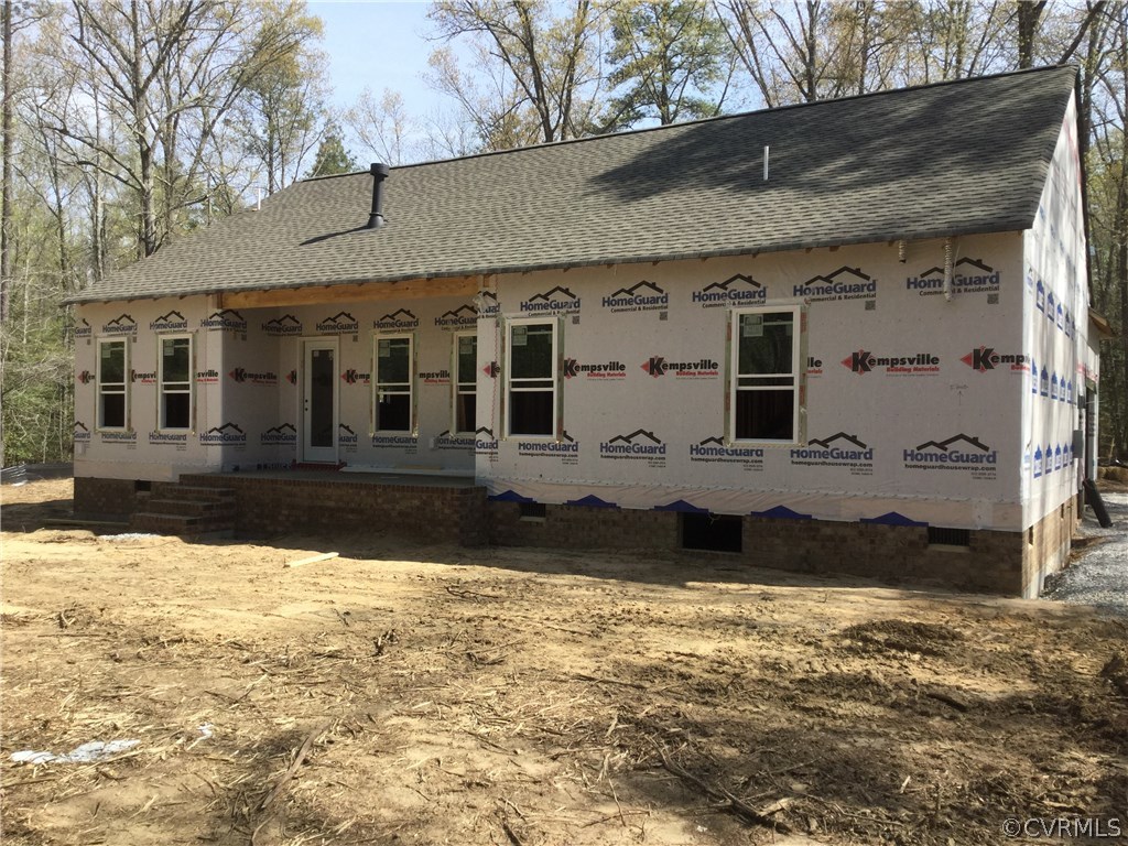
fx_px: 1010
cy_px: 423
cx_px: 564
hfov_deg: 58.4
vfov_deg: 45.4
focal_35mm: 31
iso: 25
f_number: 2.4
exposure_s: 1/668
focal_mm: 3.3
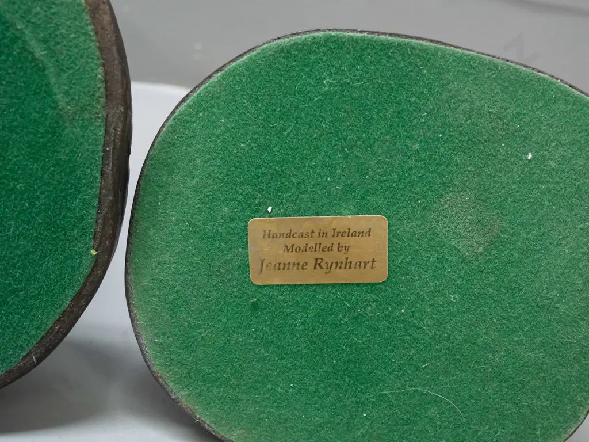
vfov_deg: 37.7
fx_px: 647
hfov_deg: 49.0
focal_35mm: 38
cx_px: 294
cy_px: 221
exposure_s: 1/125
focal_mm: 19
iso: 3200
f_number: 5.6
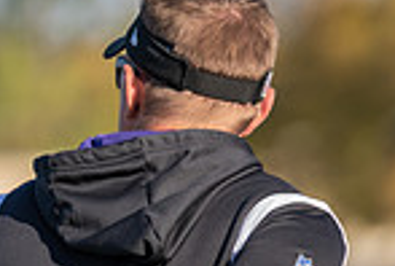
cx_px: 665
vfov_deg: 1.6
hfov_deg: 2.3
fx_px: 9663
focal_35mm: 878
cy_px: 401
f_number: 3.2
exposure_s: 1/640
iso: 125
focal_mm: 200
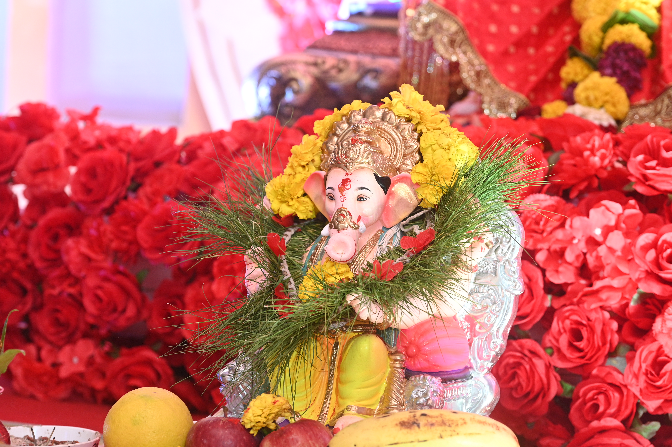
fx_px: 1884
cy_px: 262
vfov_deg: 13.5
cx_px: 314
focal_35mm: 101
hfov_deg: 20.2
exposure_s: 1/60
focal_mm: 85
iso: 720
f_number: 4
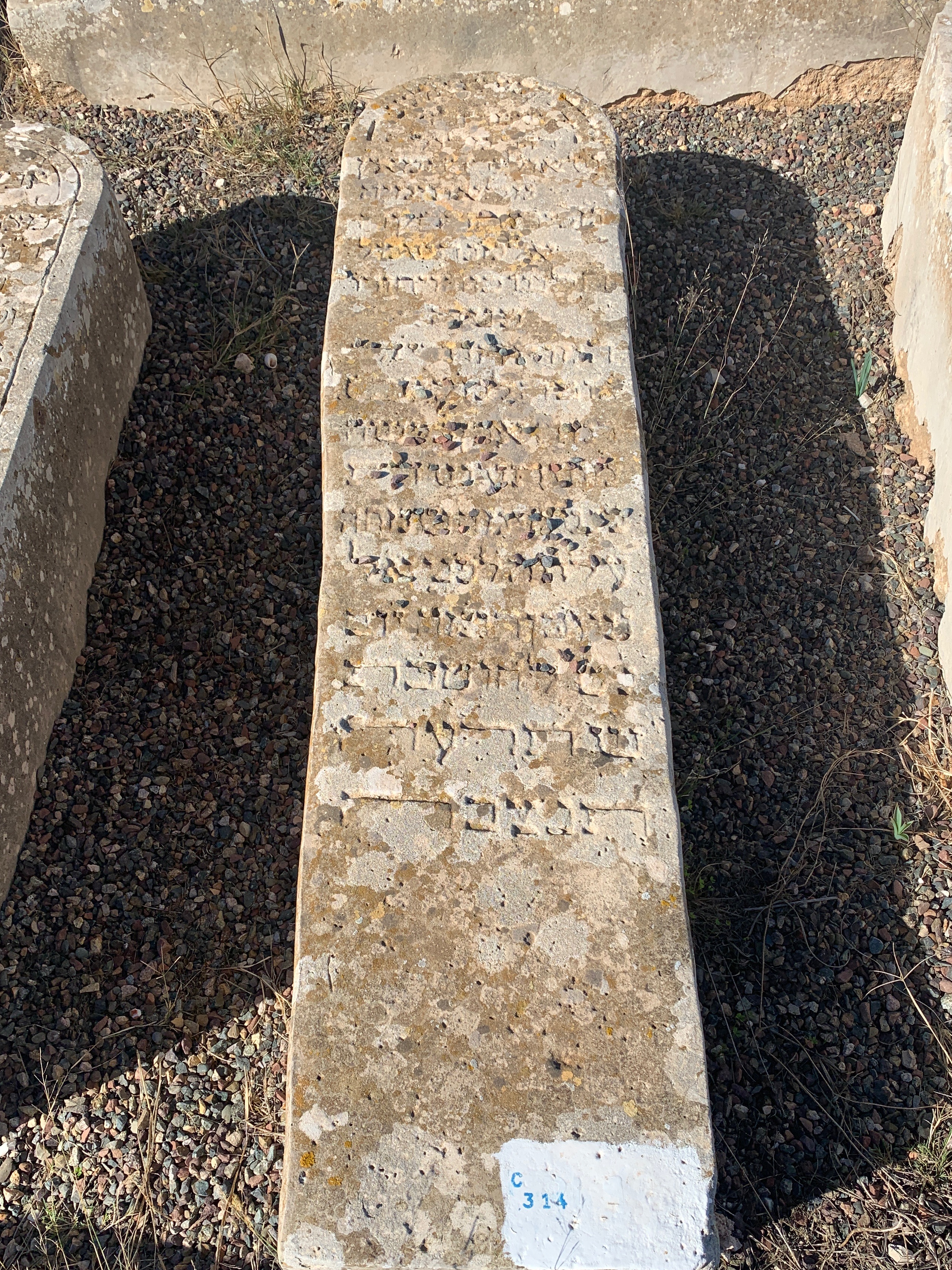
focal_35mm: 31
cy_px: 732
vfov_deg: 58.1
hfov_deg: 45.4
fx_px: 1137
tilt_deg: -58.5
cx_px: 502
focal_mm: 4.25
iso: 25
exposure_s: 1/2364
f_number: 1.8
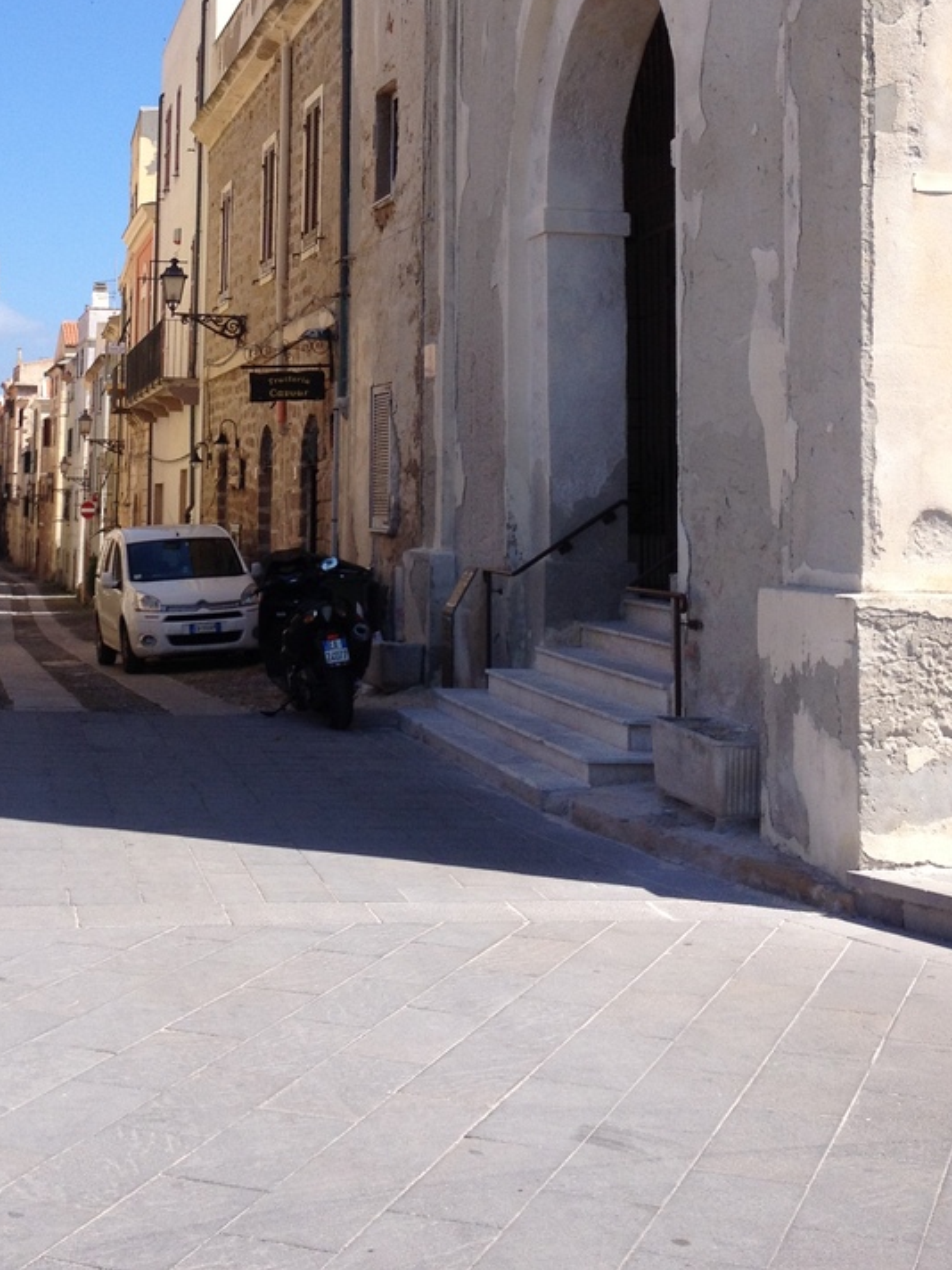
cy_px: 287
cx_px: 278
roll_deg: +0.0
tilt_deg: +5.1
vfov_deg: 32.0
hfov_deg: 24.6
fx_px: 2163
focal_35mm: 59
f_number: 2.4
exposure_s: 1/1381
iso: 50
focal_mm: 4.28
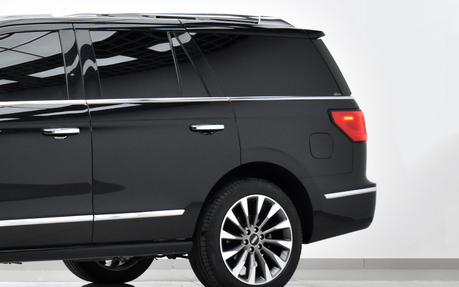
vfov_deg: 9.9
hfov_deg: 15.5
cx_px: -10
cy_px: 124
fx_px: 1651
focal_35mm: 132
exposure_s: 1/640
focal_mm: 42
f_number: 5
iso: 1600
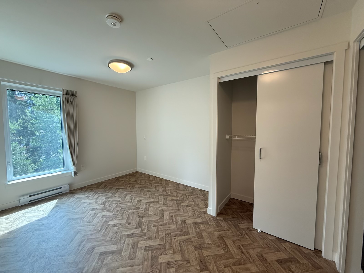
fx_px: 147
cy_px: 136
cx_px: 182
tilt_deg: -3.2
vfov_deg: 85.7
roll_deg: -0.1
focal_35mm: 14
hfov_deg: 102.1
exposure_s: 1/120
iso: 200
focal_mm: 2.22
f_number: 2.2
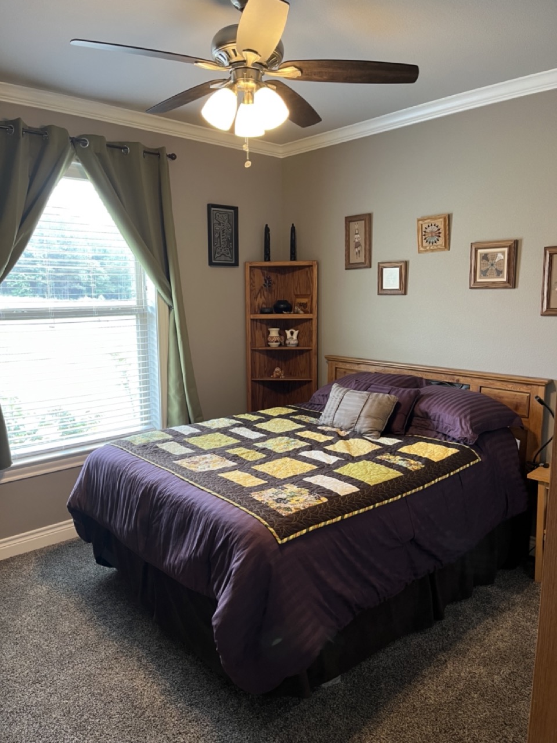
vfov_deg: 67.3
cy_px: 372
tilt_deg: -8.0
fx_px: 558
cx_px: 278
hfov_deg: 53.1
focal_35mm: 26
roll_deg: +0.8
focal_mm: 5.1
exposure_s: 1/60
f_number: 1.6
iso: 125
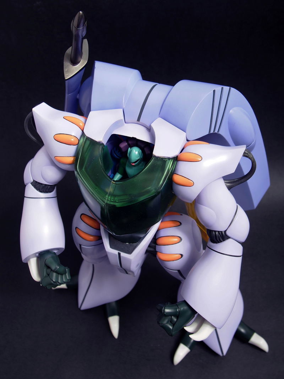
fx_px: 394
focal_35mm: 36
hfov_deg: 39.6
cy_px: 190
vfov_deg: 51.4
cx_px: 142
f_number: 5.6
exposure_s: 1/250
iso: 200
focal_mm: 18
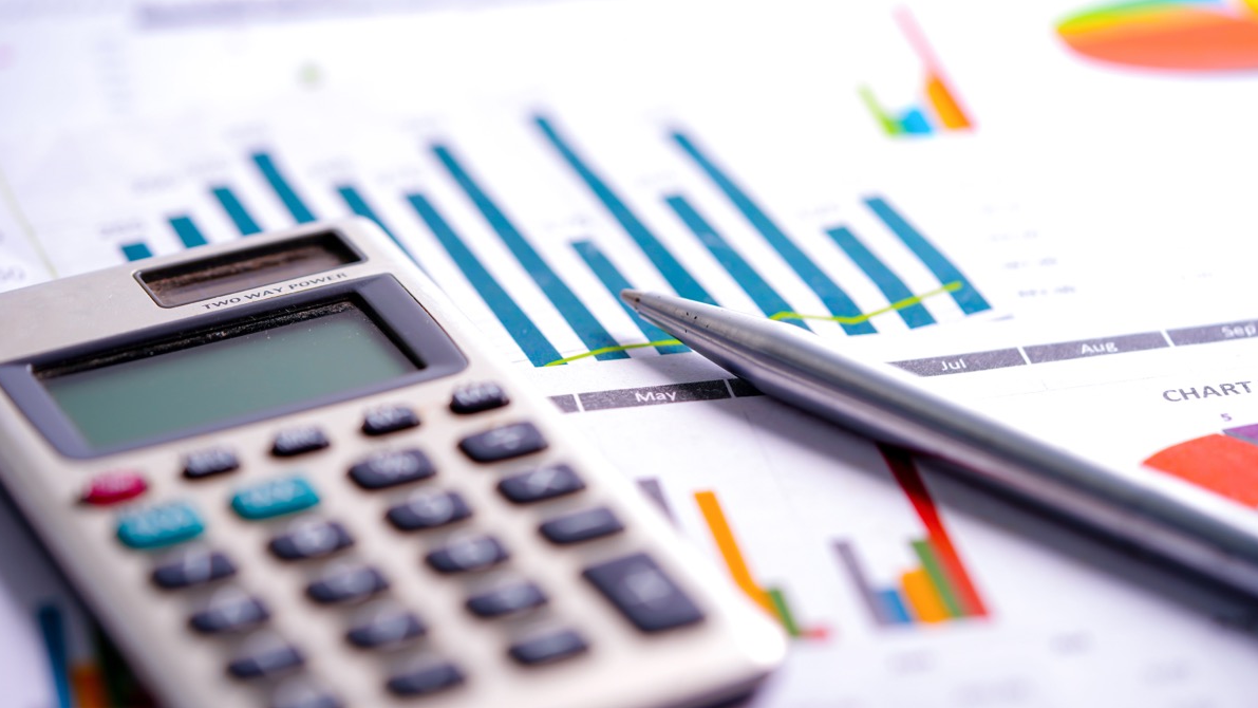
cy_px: 388
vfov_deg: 12.7
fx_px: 3169
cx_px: 627
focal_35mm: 95
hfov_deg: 22.5
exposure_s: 1/50
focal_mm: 90
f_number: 3.5
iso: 50
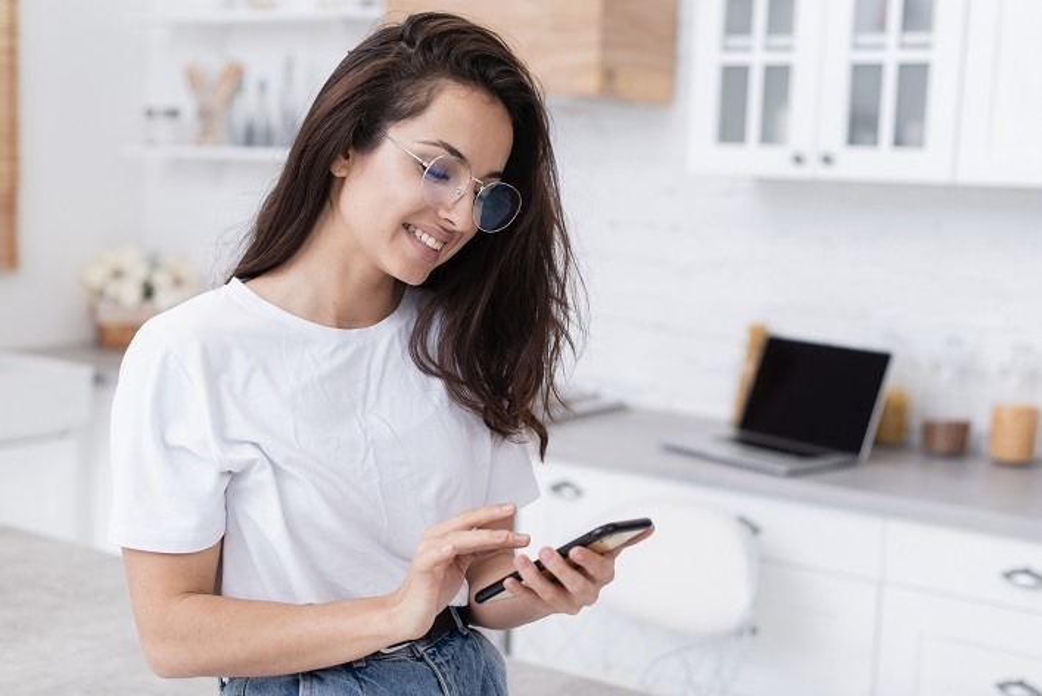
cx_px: 521
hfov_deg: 39.6
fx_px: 1448
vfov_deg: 27.0
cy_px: 348
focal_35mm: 50
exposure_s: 1/125
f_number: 2.8
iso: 125
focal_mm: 50
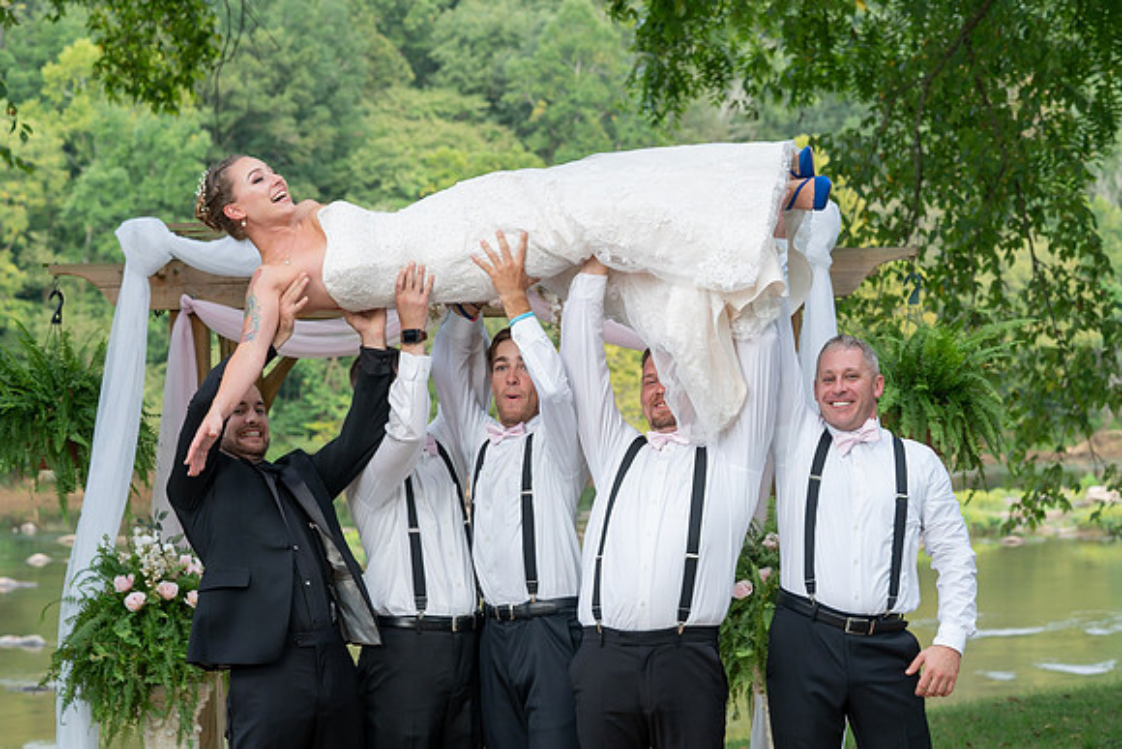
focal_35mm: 86
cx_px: 561
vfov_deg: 15.9
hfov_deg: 23.7
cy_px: 352
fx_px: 2673
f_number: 5.6
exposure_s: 1/200
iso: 640
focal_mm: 80
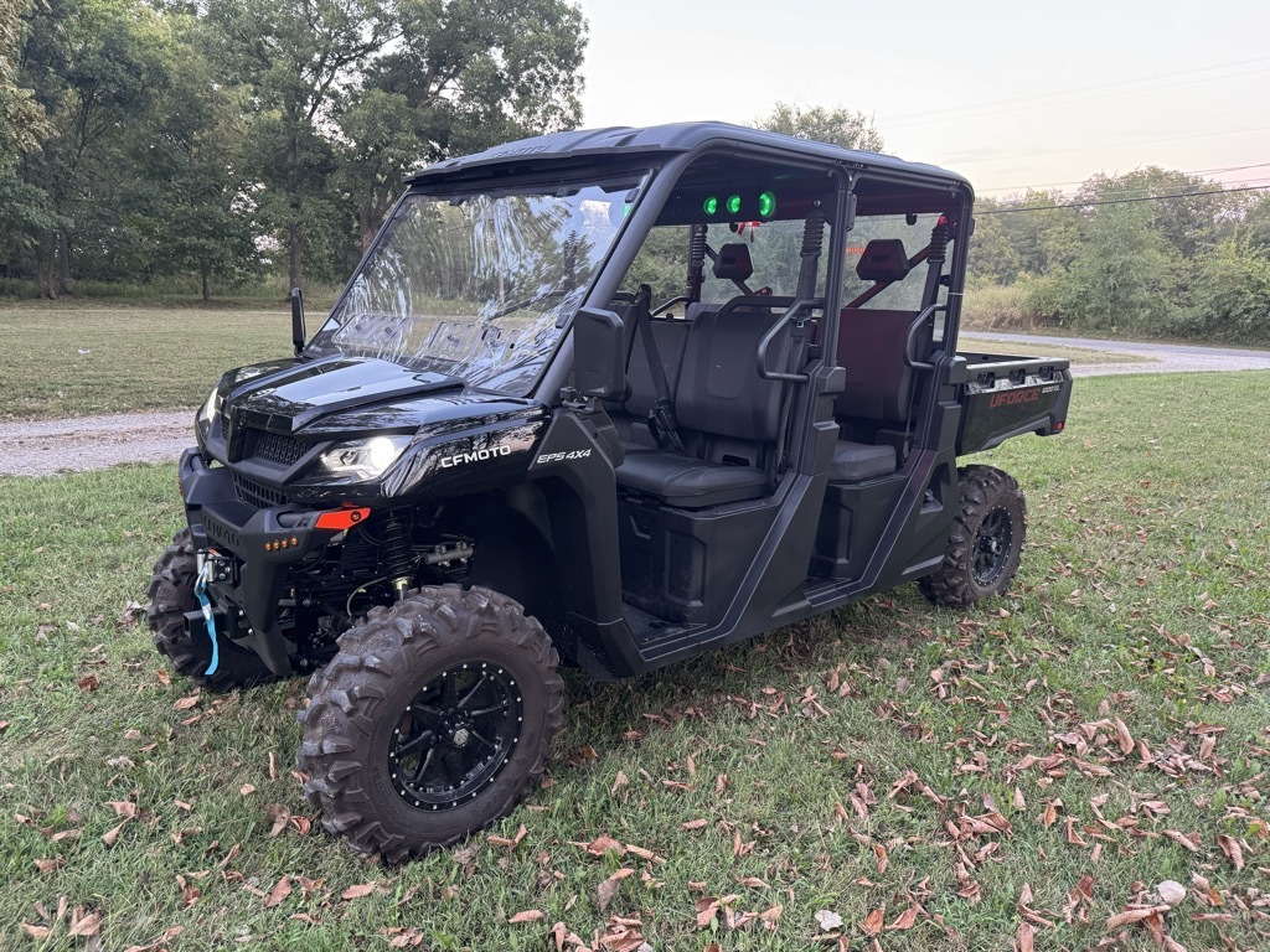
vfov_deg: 56.8
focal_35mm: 24
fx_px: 881
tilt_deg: -11.6
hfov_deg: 71.6
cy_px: 476
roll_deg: +1.6
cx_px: 635
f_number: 1.78
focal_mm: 6.76
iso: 400
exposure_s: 1/60
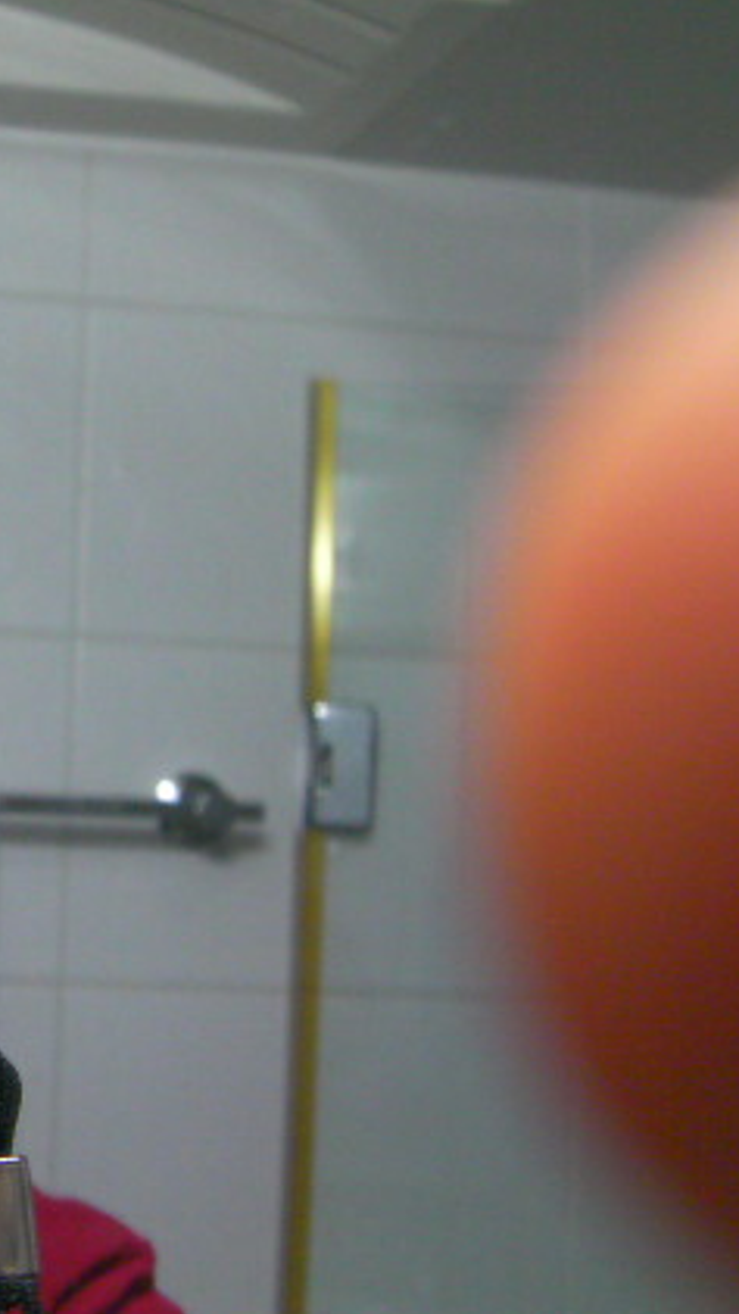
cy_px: 587
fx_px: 2193
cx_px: -168
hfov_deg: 18.1
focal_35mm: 63
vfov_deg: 33.3
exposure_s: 1/30
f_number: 3.5
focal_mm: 6.8
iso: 186
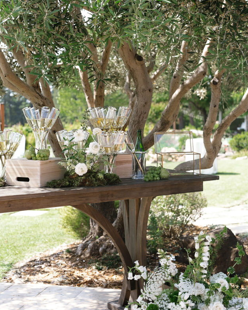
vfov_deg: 31.0
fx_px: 560
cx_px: 132
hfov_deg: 25.0
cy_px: 155
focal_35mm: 61
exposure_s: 1/500
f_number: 3.5
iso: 160
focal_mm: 50
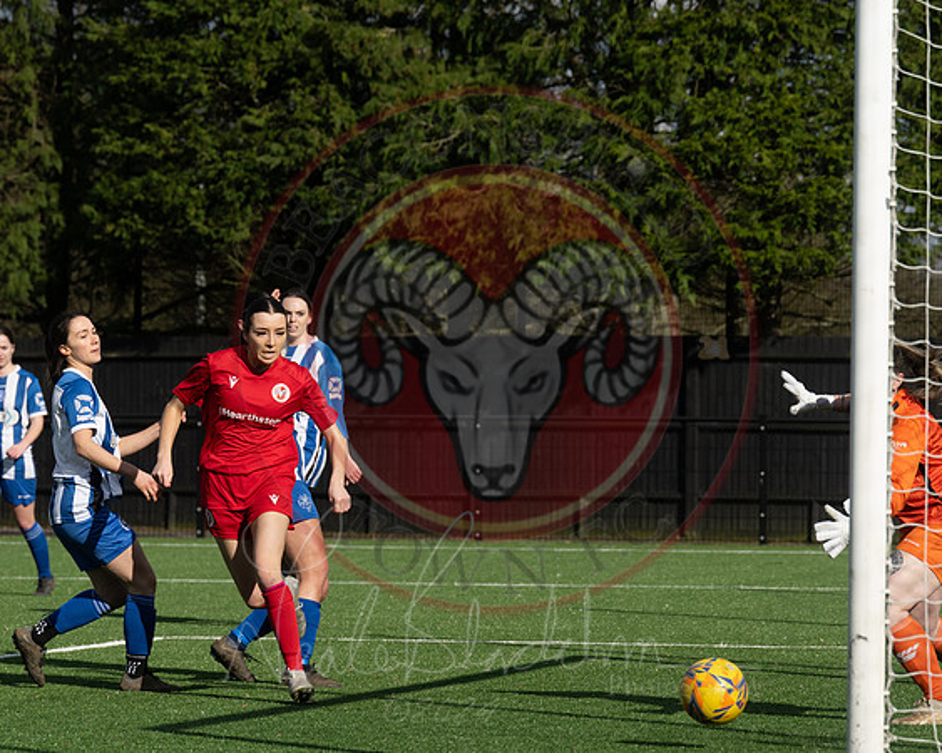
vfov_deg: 6.8
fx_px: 6343
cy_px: 376
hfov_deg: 8.5
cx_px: 376
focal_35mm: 228
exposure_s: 1/1600
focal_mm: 135
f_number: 5.6
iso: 200
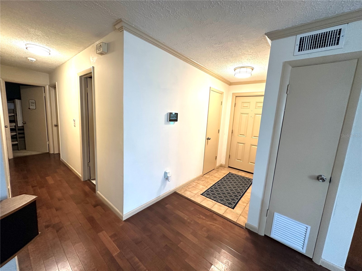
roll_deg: -3.9
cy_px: 136
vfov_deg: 85.7
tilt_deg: -5.5
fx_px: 146
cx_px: 181
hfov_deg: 102.1
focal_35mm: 14
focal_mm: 2.22
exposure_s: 1/60
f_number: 2.2
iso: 200
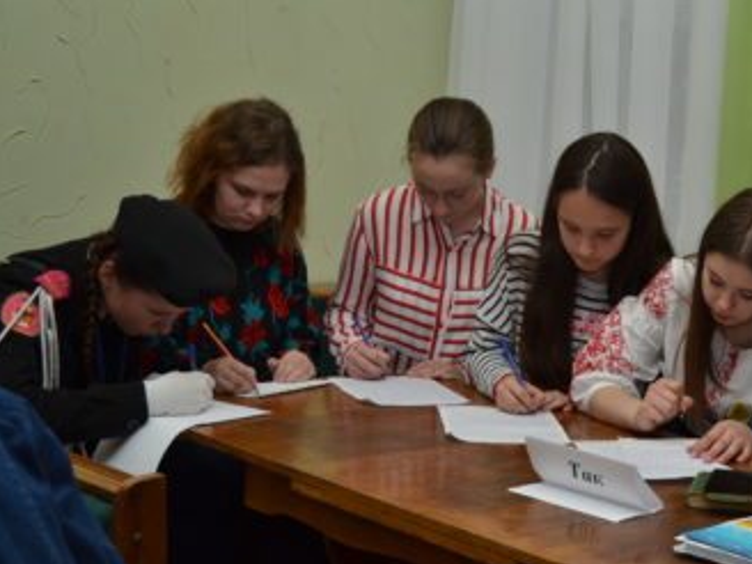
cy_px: 357
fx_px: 1390
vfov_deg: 22.9
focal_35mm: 64
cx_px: 592
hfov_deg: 29.6
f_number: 4.5
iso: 100
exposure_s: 1/200
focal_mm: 28
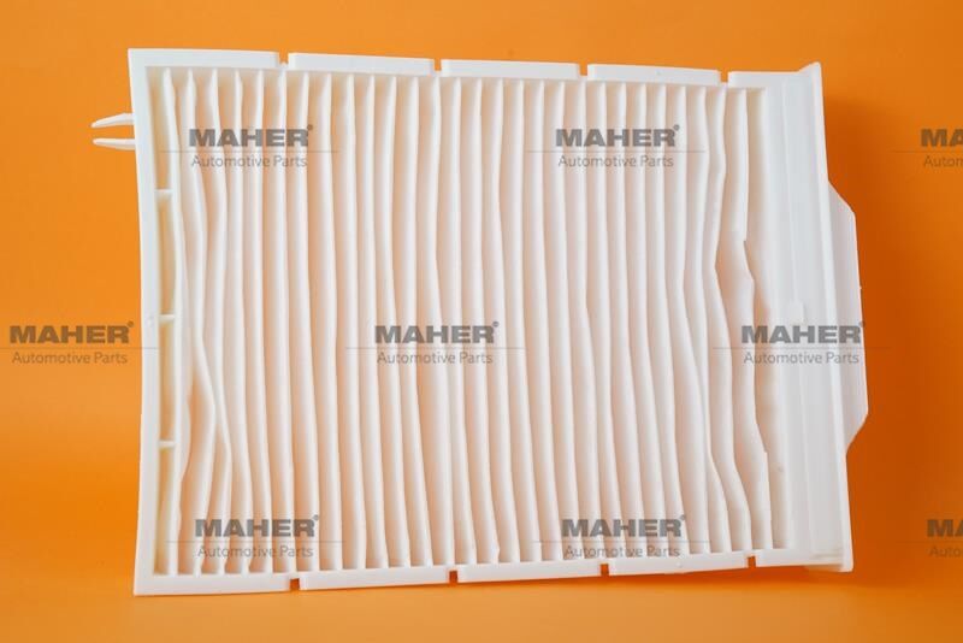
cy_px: 322
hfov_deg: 32.4
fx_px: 1659
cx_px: 482
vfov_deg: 21.9
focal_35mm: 62
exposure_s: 1/30
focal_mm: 62
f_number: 13
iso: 1000
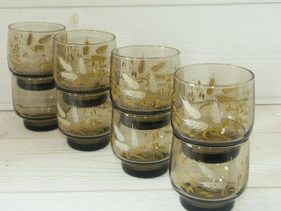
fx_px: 438
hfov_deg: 35.5
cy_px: 99
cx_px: 136
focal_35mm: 54
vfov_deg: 27.0
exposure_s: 1/50
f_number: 3.5
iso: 100
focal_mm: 12.45
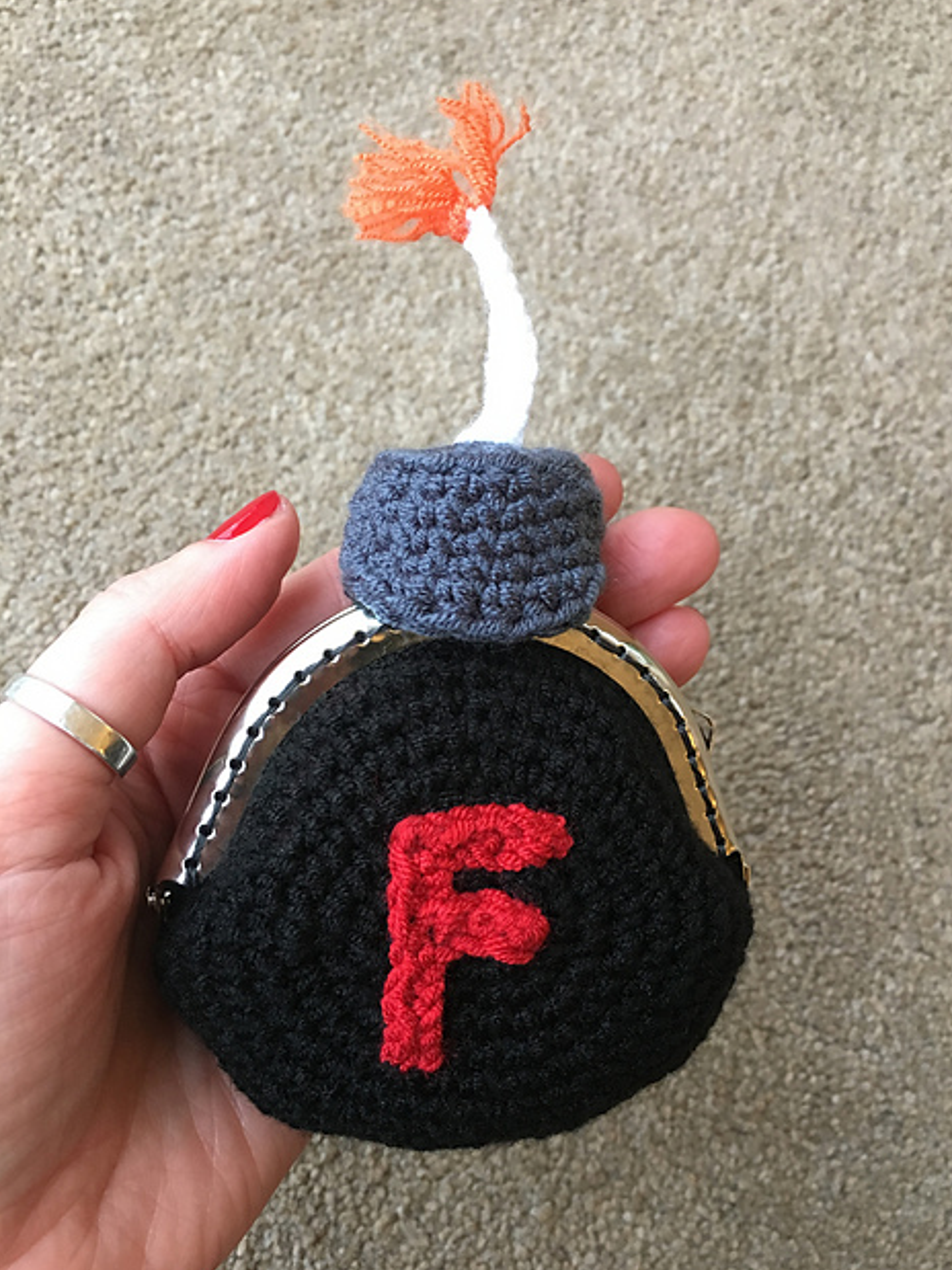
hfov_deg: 46.8
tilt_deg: -71.5
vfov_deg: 60.0
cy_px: 628
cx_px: 490
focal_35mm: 30
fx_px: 1100
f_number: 2.2
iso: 200
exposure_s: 1/20
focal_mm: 4.15
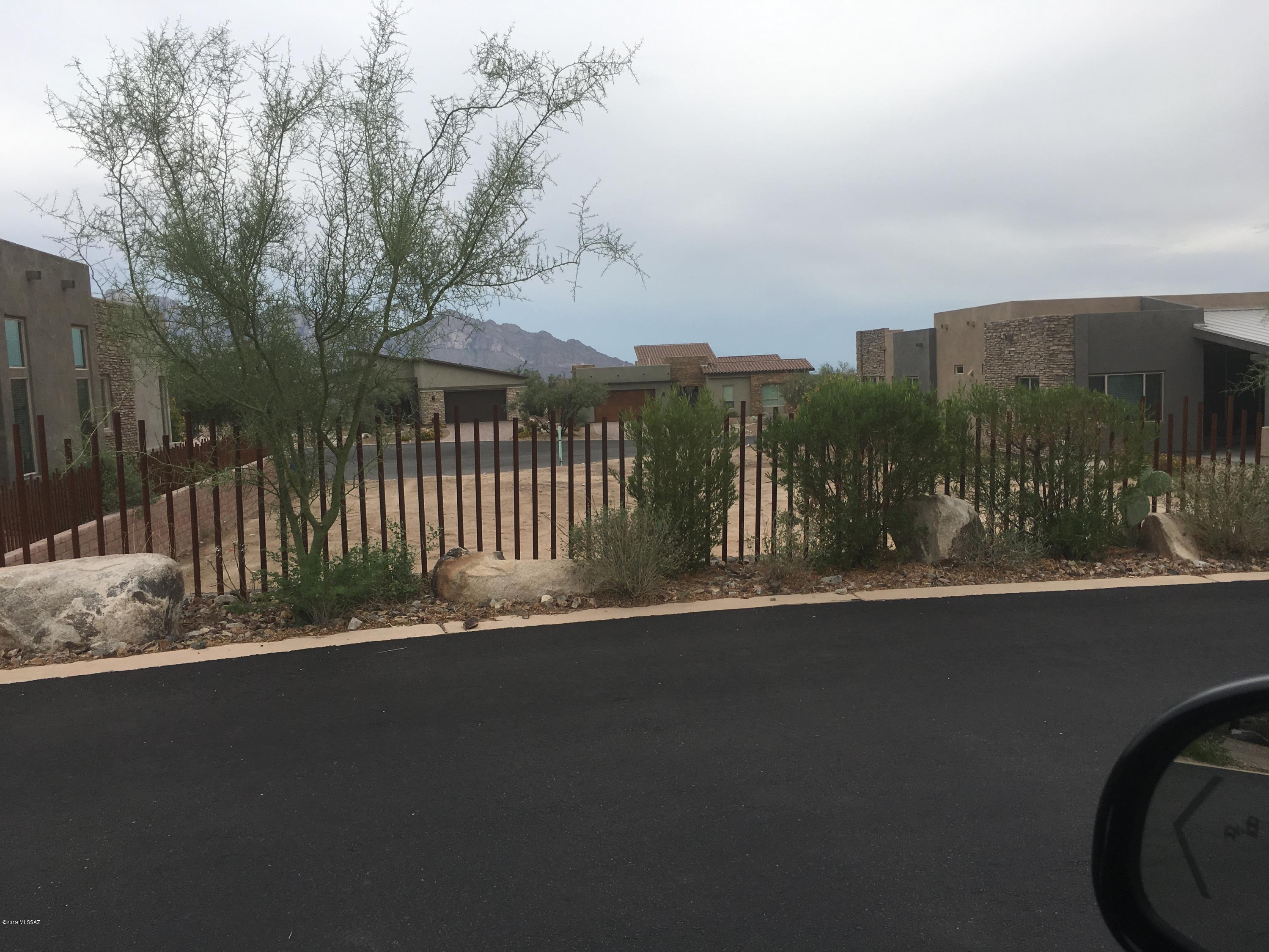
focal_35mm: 29
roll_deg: +3.0
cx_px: 634
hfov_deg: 61.7
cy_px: 476
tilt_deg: -4.7
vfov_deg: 48.2
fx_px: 1063
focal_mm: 4.15
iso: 25
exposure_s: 1/1202
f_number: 2.2
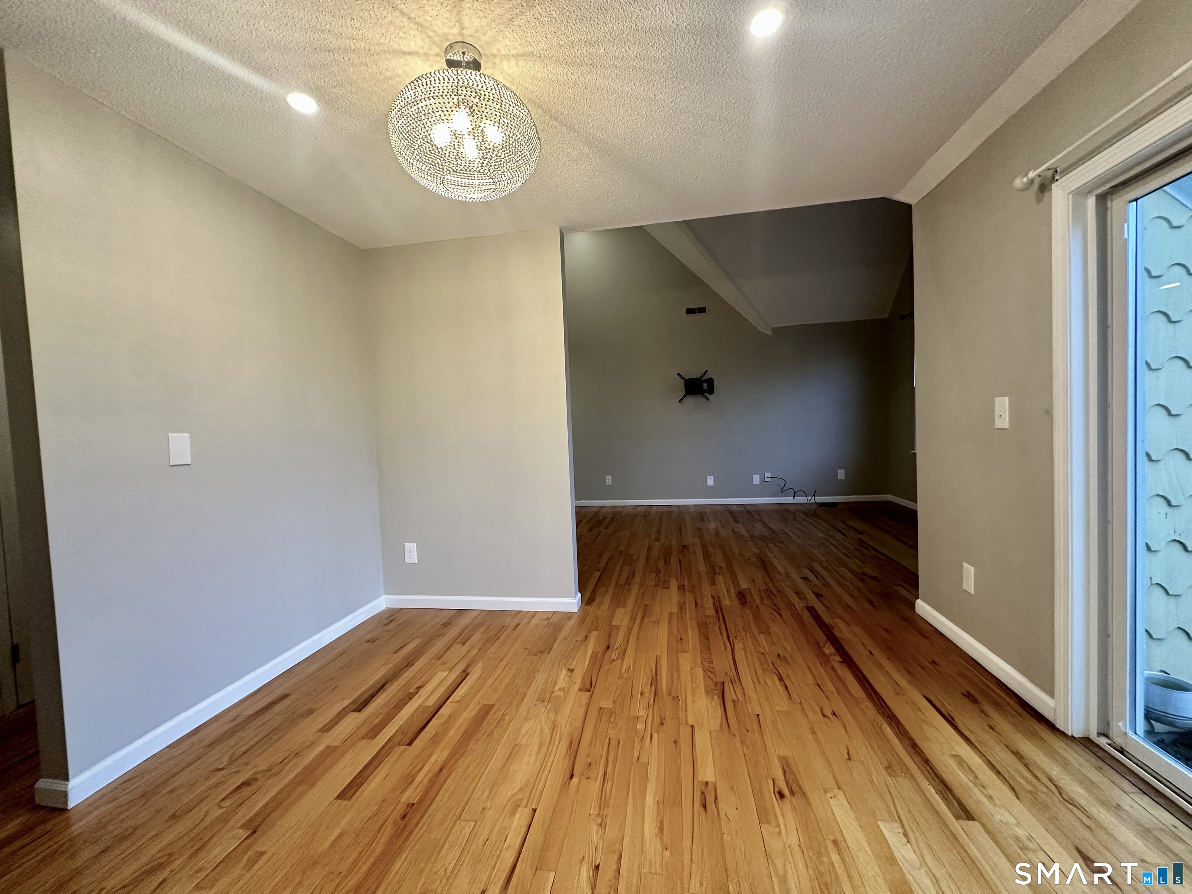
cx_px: 596
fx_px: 482
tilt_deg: -2.5
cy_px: 447
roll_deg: +2.1
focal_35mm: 14
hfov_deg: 102.1
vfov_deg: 85.7
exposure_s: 1/120
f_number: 2.2
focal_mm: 2.22
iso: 250
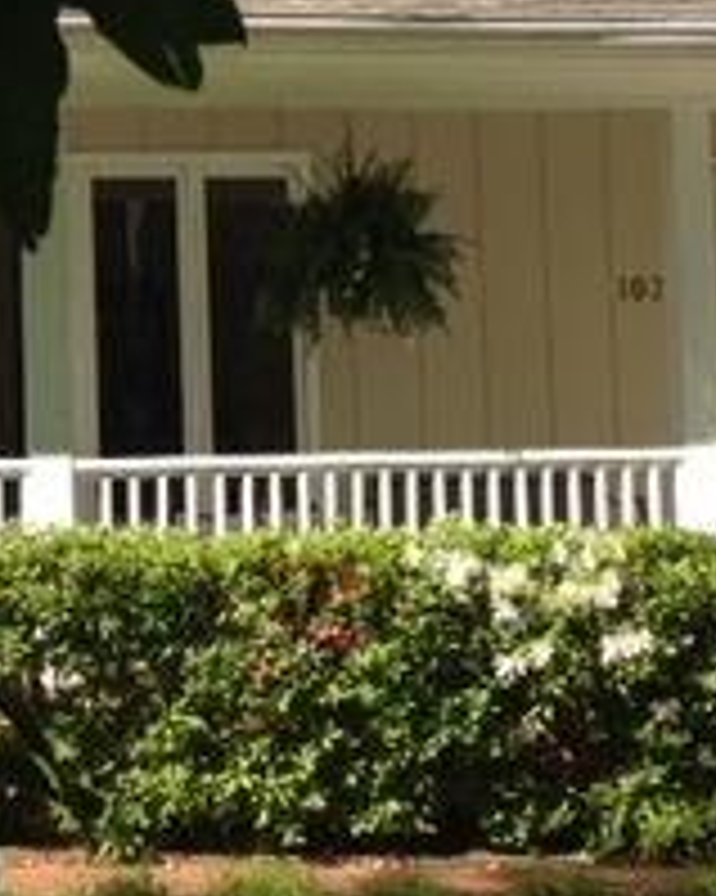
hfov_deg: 15.8
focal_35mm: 97
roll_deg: +0.7
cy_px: 306
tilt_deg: +6.2
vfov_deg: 19.7
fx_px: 2571
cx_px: 180
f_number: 2.4
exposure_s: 1/786
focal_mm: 4.12
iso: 50
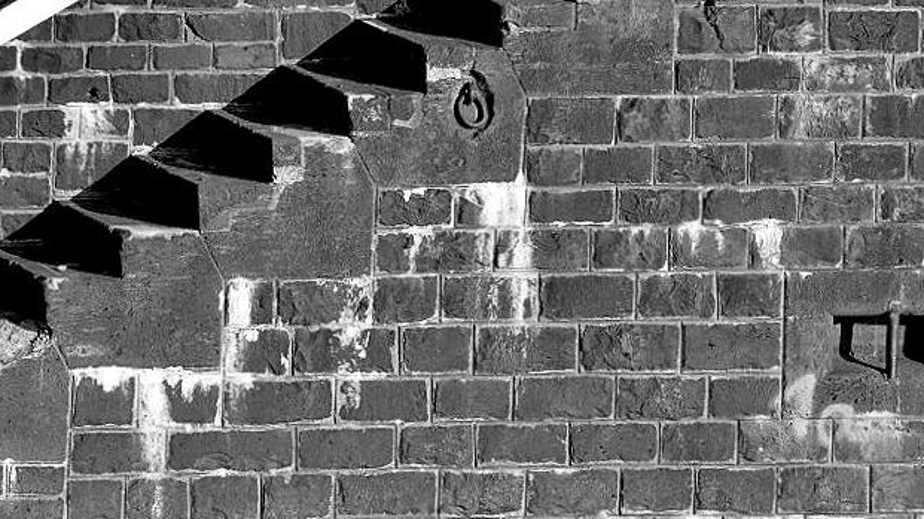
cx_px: 366
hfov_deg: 4.3
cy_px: 135
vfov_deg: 2.4
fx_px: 12370
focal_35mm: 505
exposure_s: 1/350
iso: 400
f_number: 11
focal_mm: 200
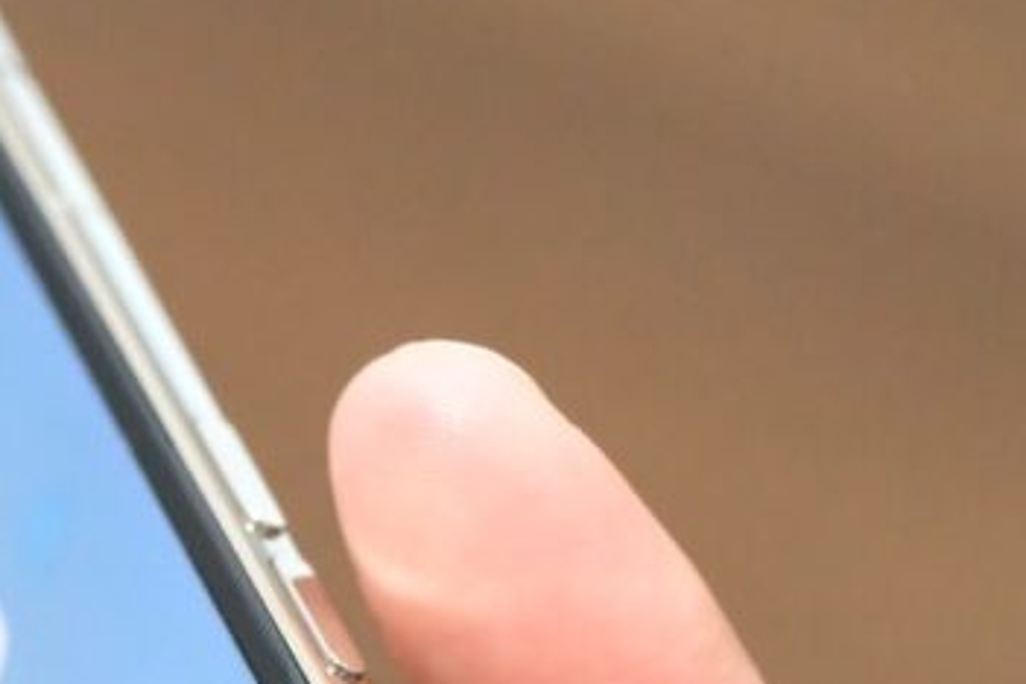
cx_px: 301
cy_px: 1079
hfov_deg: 7.2
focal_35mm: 284
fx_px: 8093
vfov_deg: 4.8
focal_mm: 55
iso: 8000
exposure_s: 1/160
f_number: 4.5
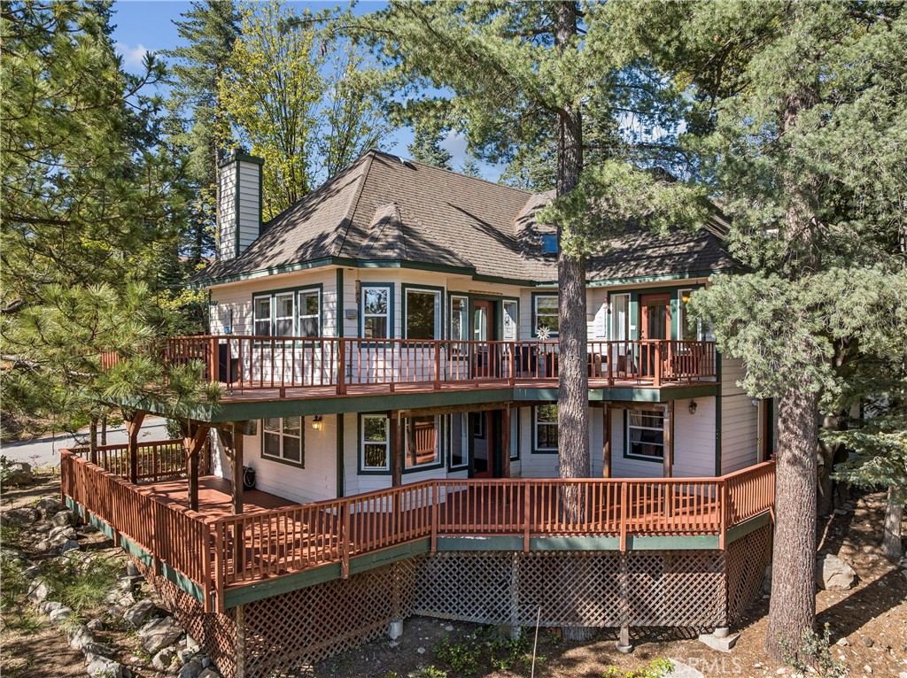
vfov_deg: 56.7
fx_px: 628
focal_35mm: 24
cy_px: 339
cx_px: 454
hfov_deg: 71.6
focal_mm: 12.3
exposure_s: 1/20
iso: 100
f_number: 2.8
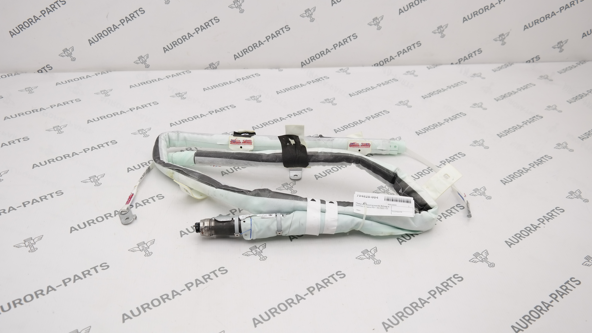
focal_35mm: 32
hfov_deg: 61.0
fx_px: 502
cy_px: 172
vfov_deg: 36.7
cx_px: 294
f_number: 4
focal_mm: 20
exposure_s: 1/125
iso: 100
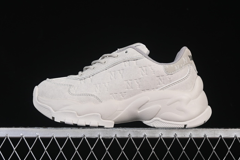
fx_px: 573
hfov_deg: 23.6
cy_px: 72
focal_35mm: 86
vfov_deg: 15.9
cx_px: 125
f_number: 8
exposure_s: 1/80
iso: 160
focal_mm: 50
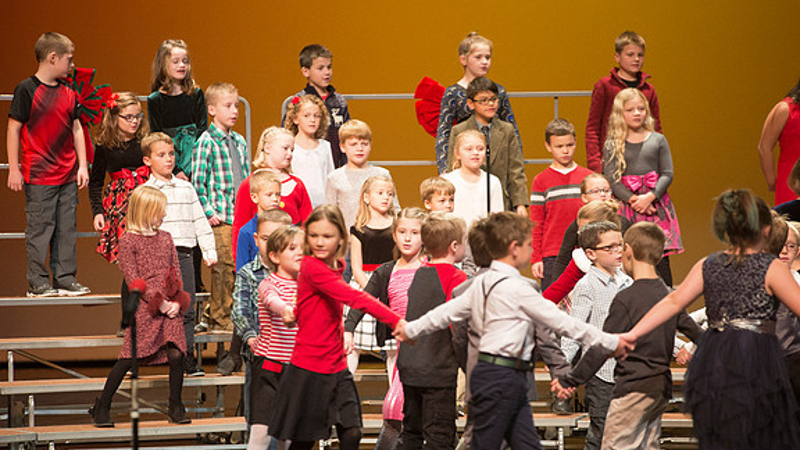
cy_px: 256
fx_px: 4476
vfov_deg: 5.8
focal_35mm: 211
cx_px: 401
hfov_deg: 10.2
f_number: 2.8
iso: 2500
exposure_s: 1/160
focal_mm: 200
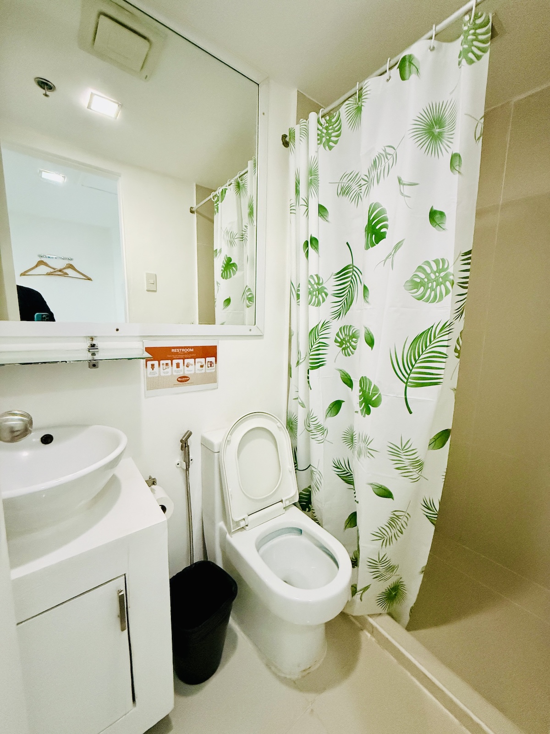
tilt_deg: -7.6
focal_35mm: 14
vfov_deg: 102.1
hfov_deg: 85.7
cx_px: 275
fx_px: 297
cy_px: 367
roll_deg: -1.6
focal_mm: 2.22
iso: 1000
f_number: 2.2
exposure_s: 1/60
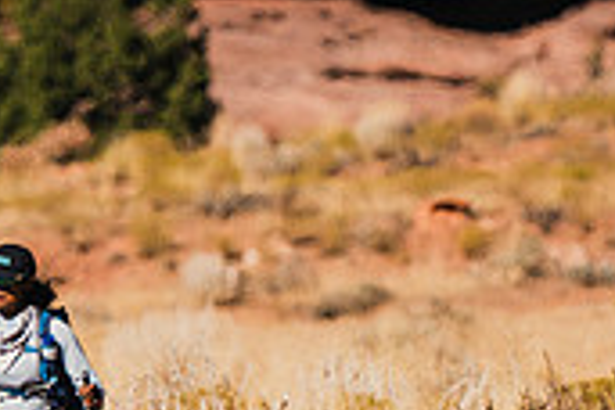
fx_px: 34728
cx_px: 327
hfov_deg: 1.0
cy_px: 225
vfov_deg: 0.7
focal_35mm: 2033
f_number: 6.3
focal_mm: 600
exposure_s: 1/1250
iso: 160
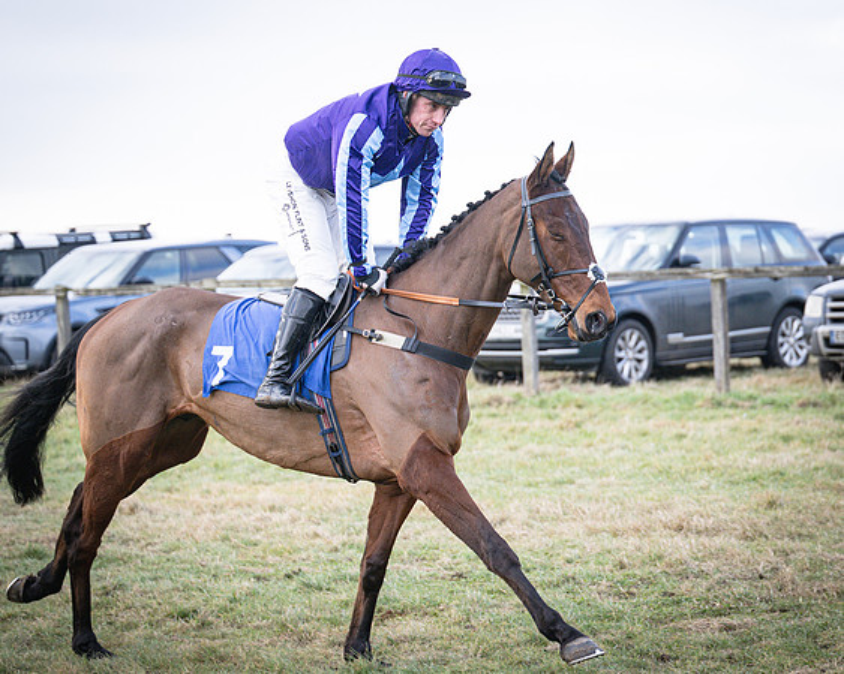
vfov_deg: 13.0
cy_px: 337
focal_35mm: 118
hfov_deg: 16.2
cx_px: 507
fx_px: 2954
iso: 400
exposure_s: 1/1600
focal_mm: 70
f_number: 2.8
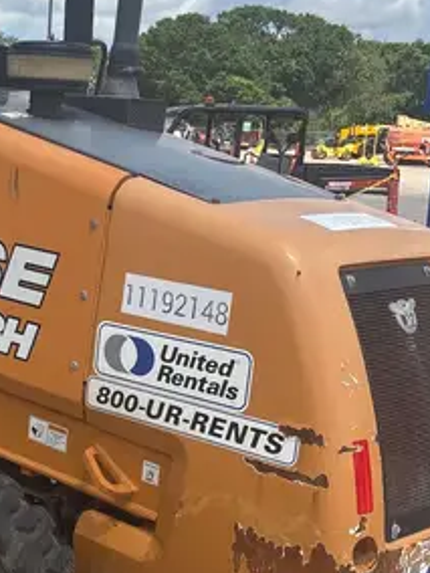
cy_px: 314
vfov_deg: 29.0
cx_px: -105
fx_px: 1110
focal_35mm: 67
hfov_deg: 20.3
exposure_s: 1/3205
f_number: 1.6
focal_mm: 5.96
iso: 50
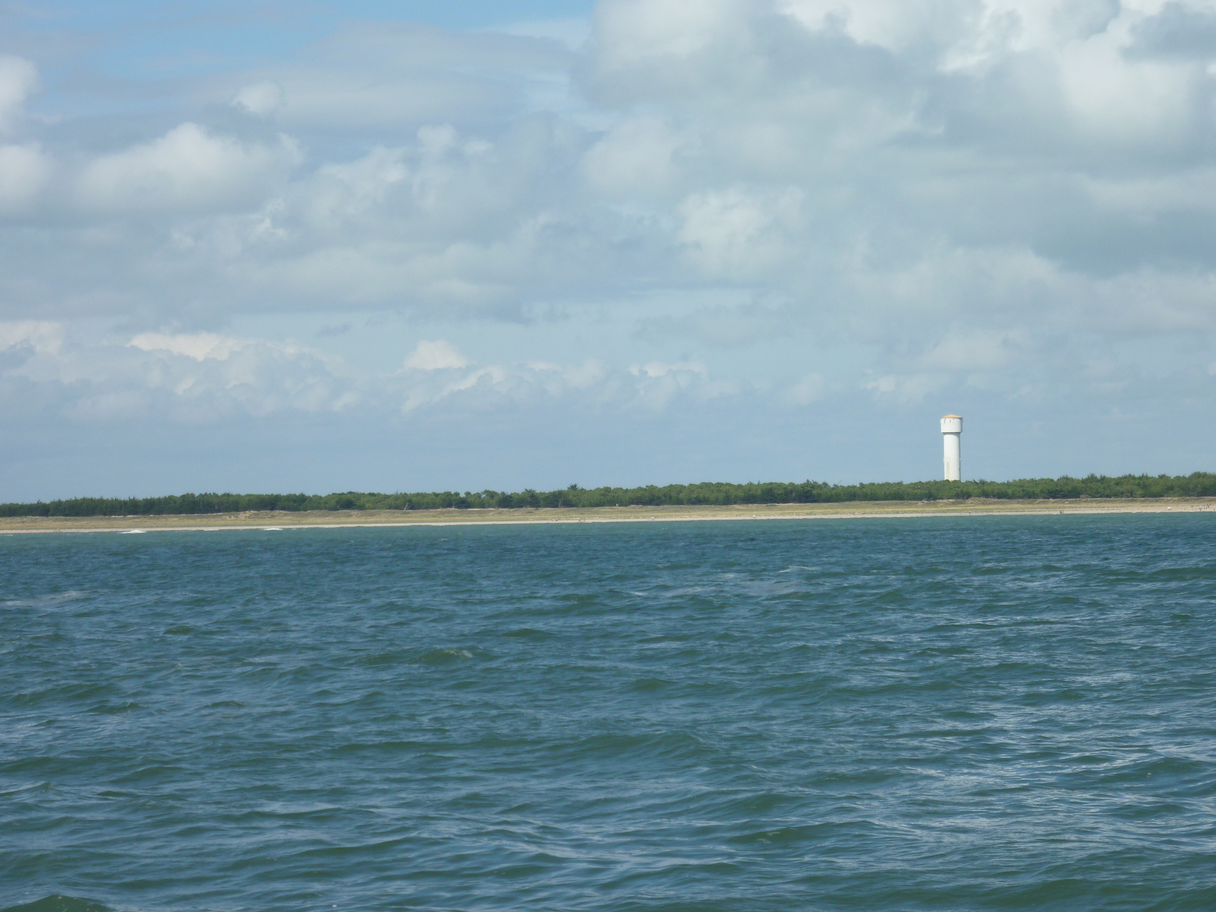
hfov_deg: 16.6
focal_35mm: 119
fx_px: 4180
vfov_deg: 12.5
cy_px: 456
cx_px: 608
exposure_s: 1/640
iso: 80
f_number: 5.6
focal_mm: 19.5
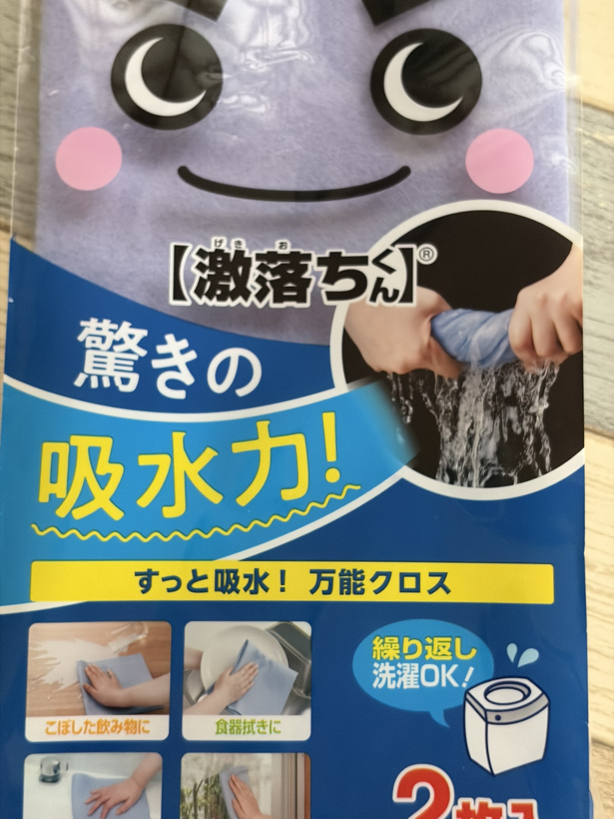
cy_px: 410
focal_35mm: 52
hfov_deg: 28.0
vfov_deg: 36.8
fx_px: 1230
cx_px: 307
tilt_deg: -85.8
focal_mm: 5.96
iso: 320
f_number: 1.6
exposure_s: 1/30
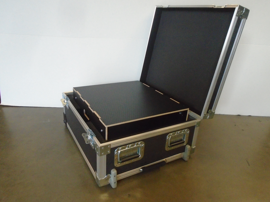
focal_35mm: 26
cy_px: 101
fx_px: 203
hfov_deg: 67.3
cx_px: 135
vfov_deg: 53.1
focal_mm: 4.6
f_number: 3.2
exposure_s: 1/80
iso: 640
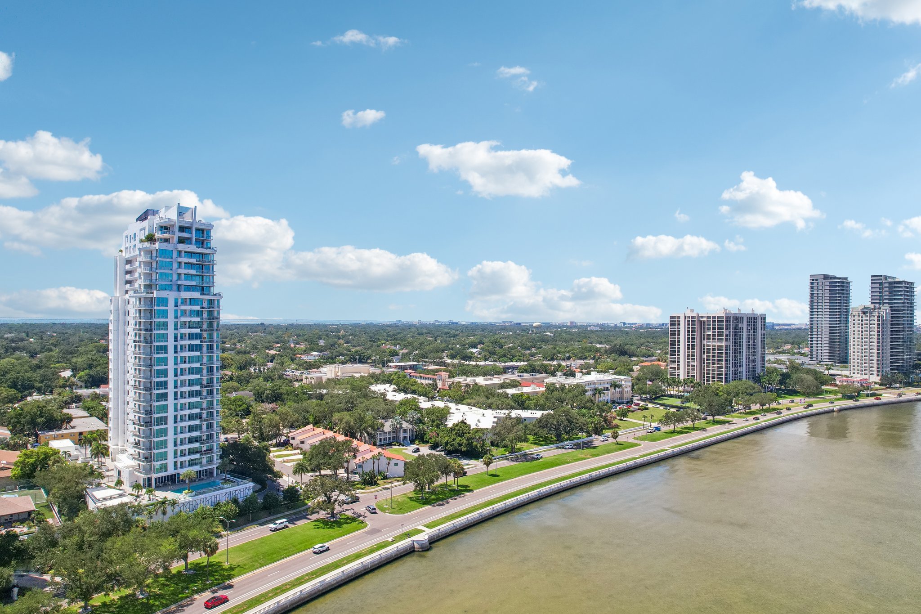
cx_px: 460
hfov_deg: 78.6
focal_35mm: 22
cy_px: 307
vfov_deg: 57.2
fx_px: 563
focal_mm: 8.4
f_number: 2.8
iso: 400
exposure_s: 1/1600
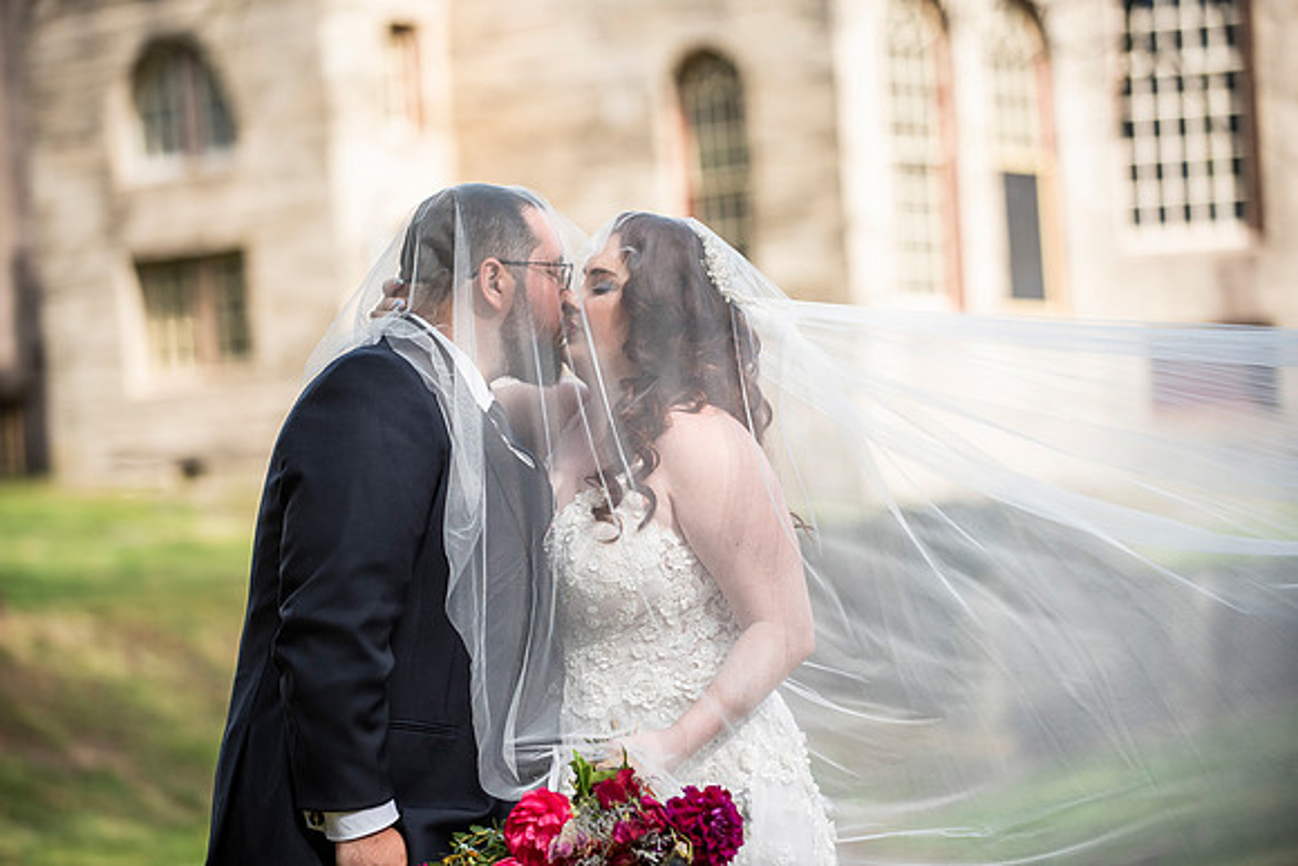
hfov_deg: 15.8
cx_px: 649
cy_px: 433
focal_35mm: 130
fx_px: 4688
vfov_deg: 10.6
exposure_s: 1/2000
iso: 320
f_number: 2.8
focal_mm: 130
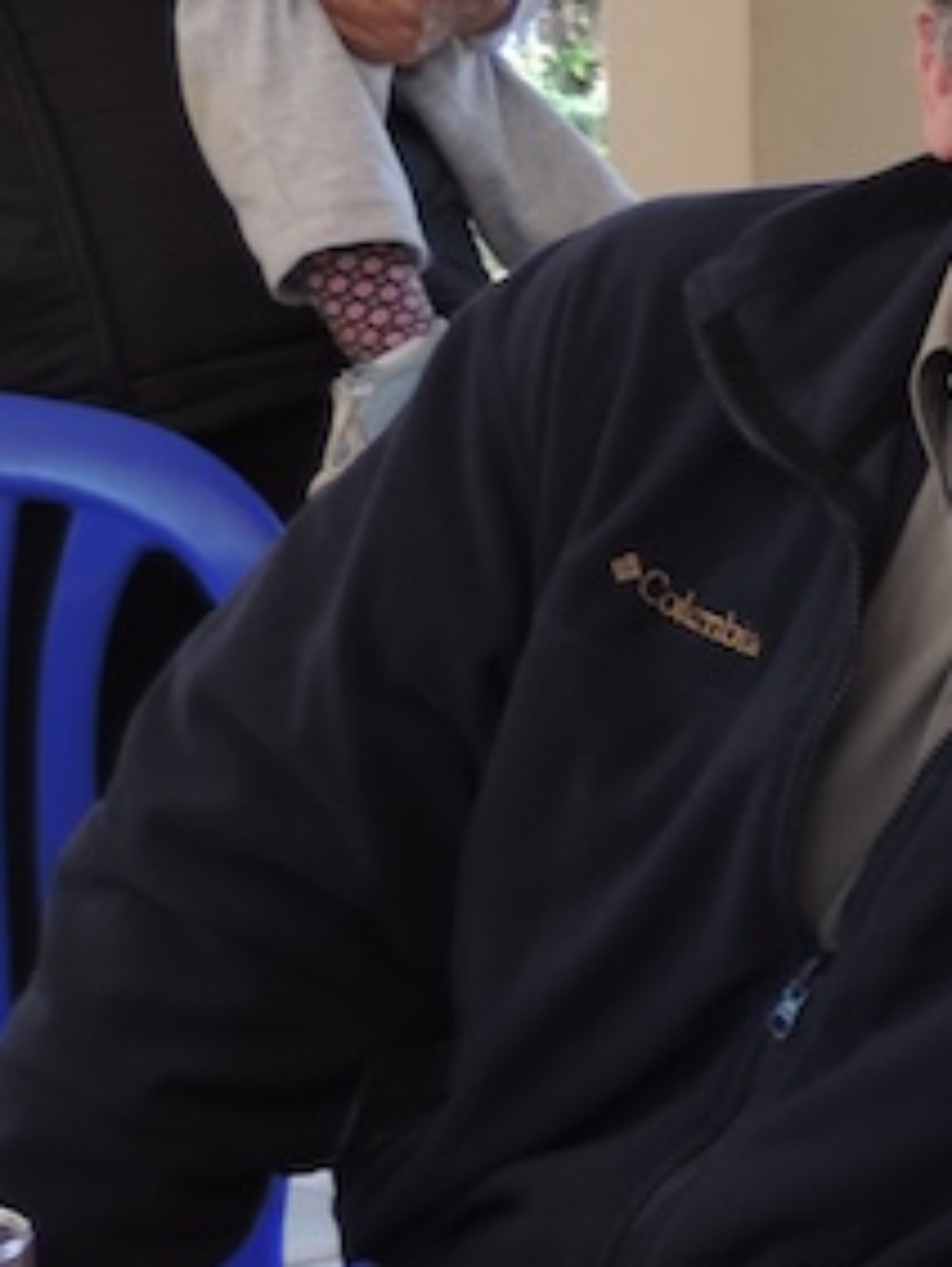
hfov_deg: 10.3
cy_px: 288
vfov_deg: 15.4
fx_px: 4650
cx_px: 2178
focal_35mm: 127
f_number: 3.3
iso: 80
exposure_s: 1/50
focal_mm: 6.2
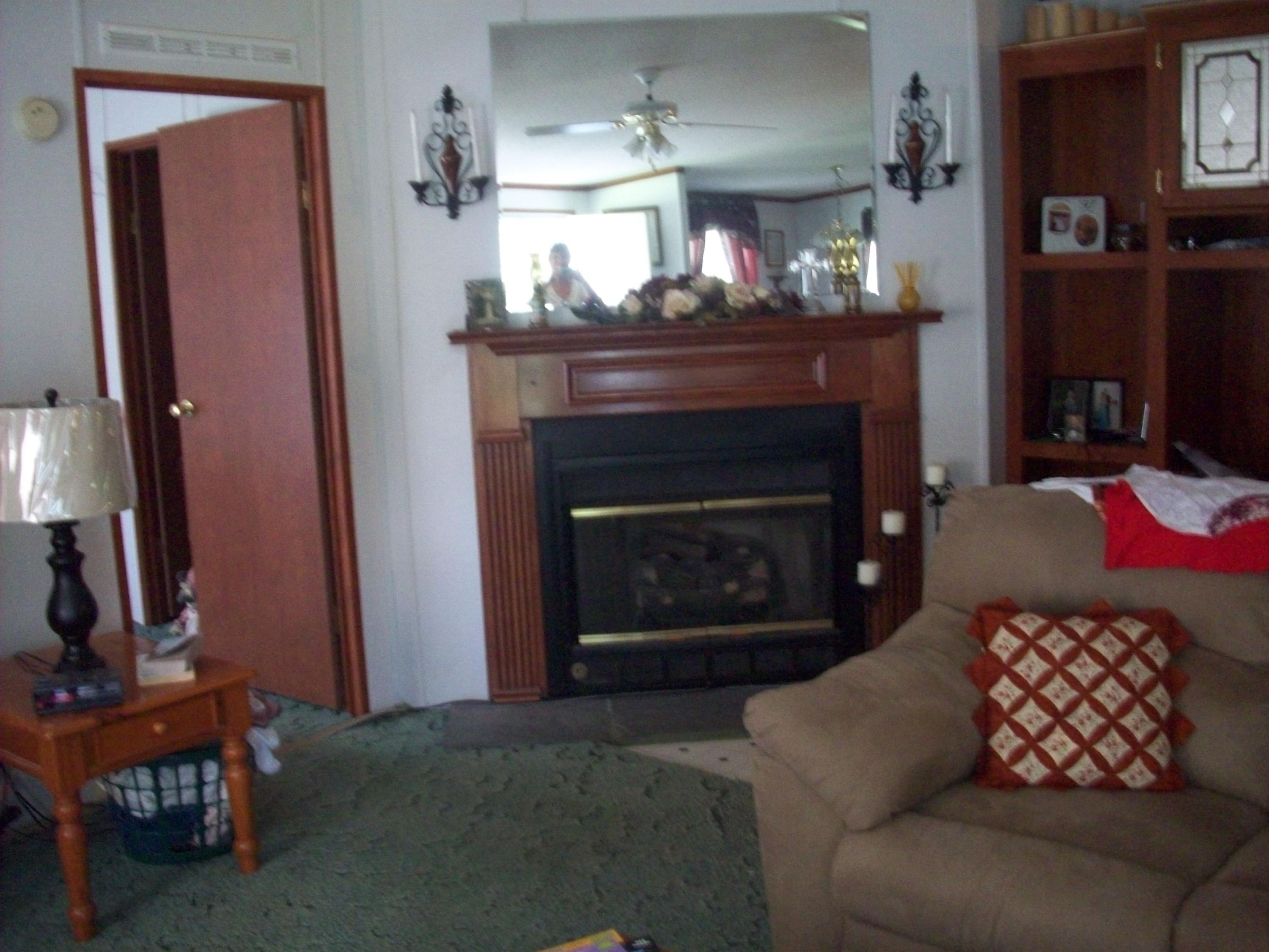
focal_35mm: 37
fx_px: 1356
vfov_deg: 38.7
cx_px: 634
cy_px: 476
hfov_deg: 50.1
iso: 200
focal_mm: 6.2
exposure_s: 1/8
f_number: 2.8
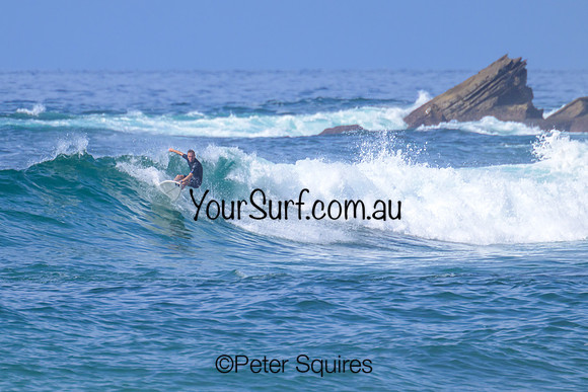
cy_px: 205
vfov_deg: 1.3
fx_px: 17875
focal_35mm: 1094
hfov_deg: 1.9
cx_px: 189
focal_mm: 800
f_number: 11
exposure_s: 1/2000
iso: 720
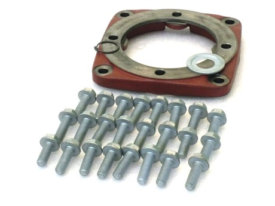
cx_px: 138
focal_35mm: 104
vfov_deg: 14.2
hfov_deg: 18.9
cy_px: 103
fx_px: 826
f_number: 5.9
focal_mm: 18.6
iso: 400
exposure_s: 1/50
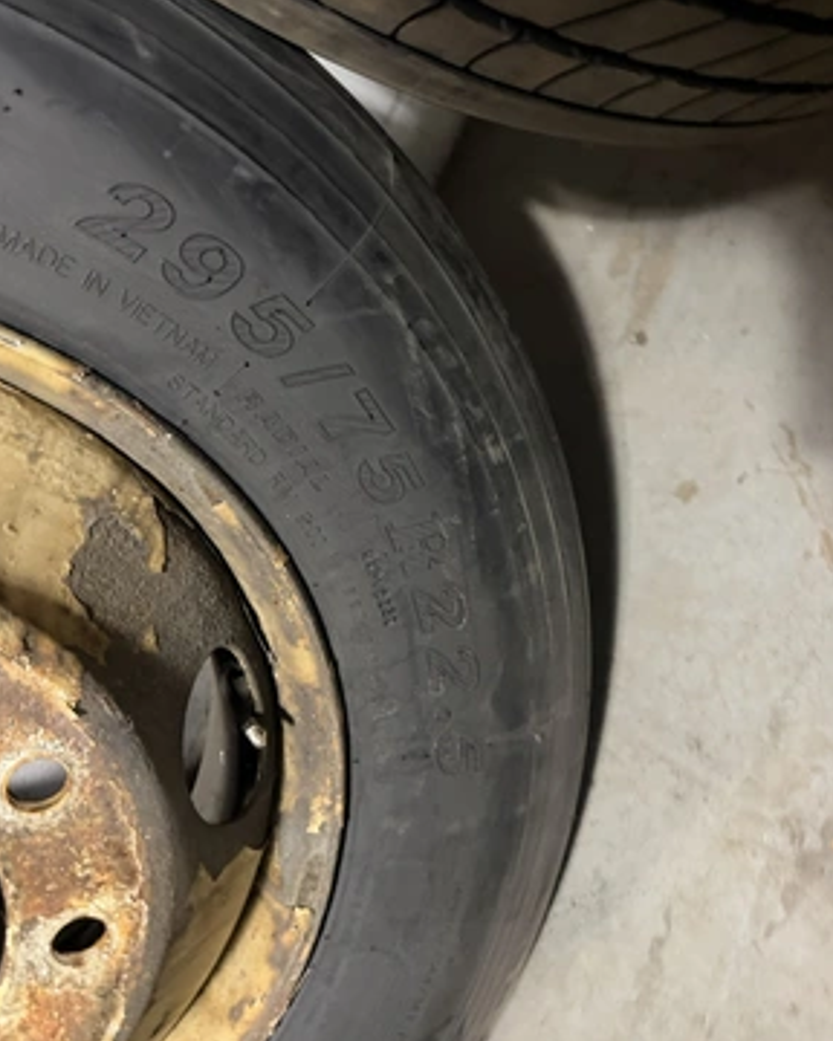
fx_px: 801
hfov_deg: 54.9
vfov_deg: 65.9
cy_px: 480
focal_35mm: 26
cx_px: 402
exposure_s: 1/30
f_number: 1.78
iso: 1000
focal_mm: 6.76
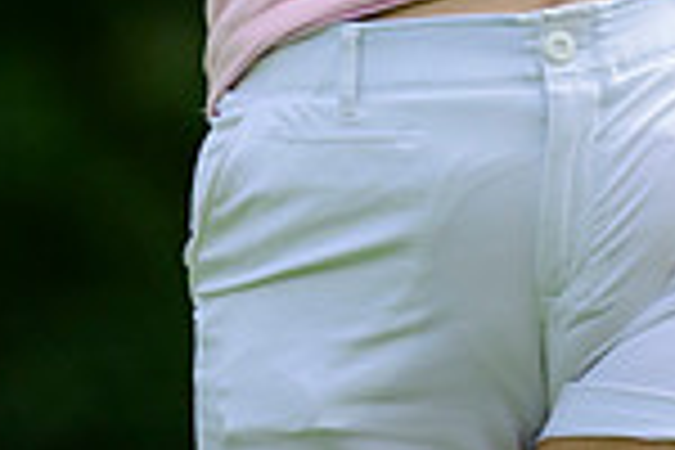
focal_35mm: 1550
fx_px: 29060
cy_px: -416
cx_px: 225
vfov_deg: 0.9
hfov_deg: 1.3
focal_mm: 400
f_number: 5.6
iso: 800
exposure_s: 1/2500
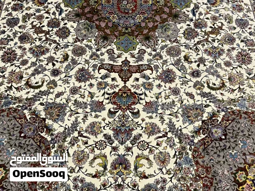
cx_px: 128
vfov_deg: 53.1
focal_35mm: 26
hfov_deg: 67.3
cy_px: 96
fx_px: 192
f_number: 1.6
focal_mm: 5.1
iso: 160
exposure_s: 1/50
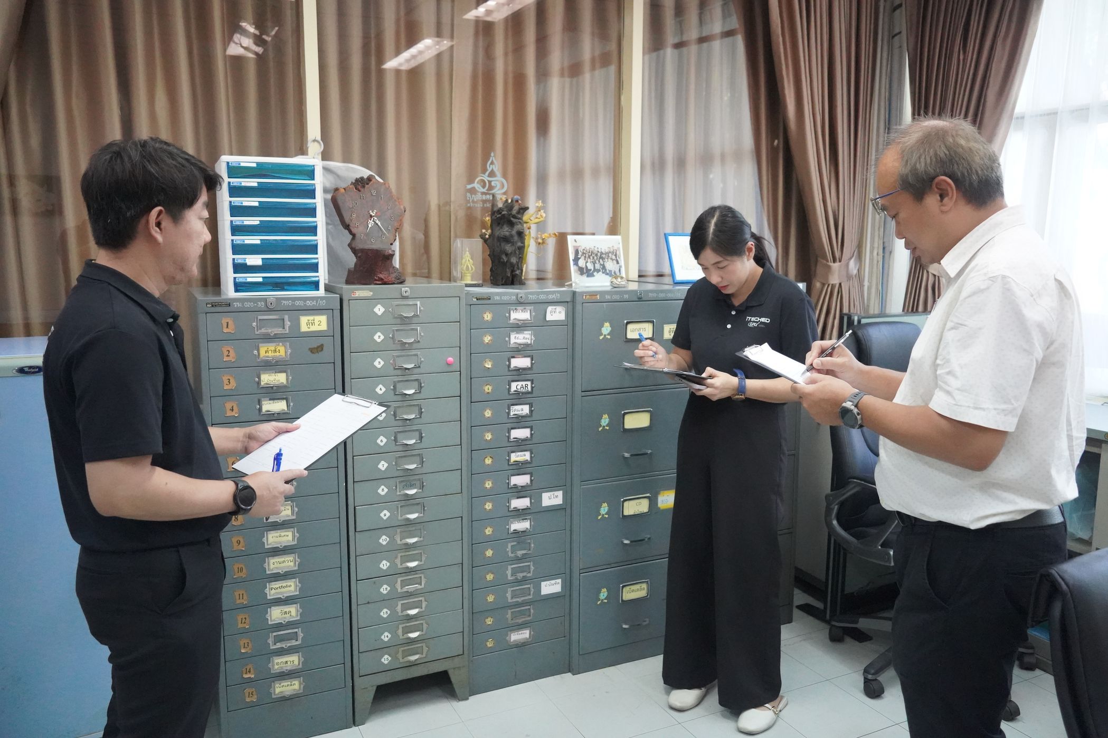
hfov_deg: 65.5
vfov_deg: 46.4
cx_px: 554
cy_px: 369
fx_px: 862
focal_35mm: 28
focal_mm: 28
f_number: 4
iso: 16000
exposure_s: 1/500
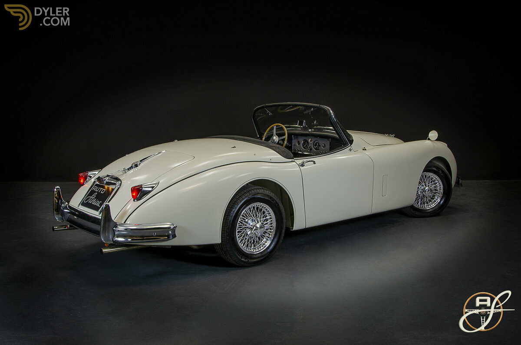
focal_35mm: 36
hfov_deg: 53.2
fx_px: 520
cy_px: 172
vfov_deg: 36.7
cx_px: 260
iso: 200
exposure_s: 1/2
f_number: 13
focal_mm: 24
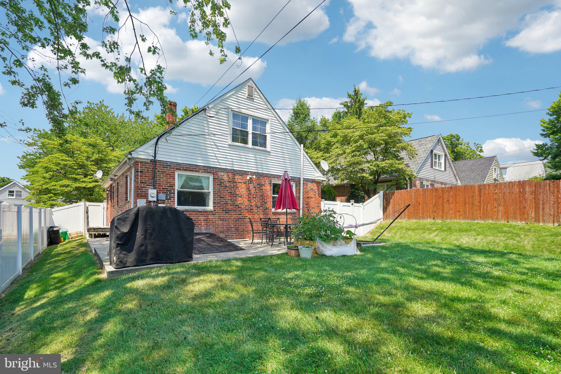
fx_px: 249
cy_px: 187
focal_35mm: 16
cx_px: 280
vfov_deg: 73.8
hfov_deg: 96.7
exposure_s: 1/30
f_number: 8
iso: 100
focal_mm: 16
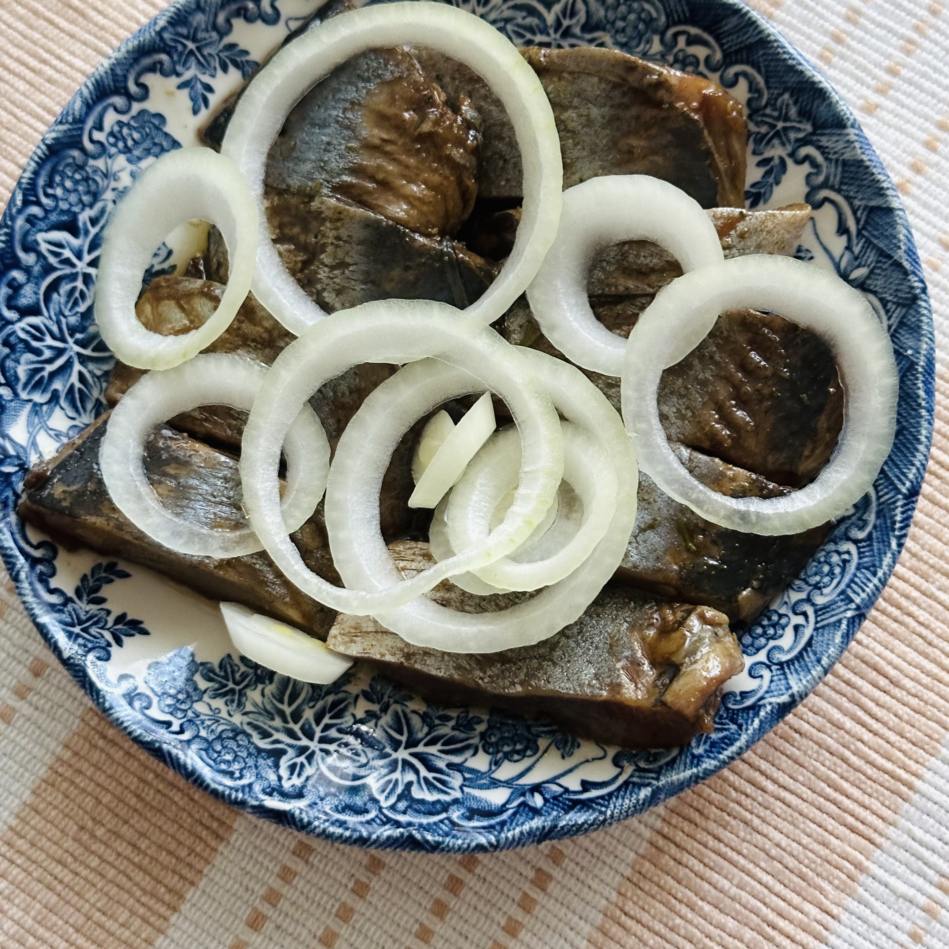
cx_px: 477
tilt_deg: -78.2
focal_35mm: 57
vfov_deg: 30.0
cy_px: 451
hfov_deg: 30.0
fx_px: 1768
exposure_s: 1/40
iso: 500
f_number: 1.78
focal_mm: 6.86
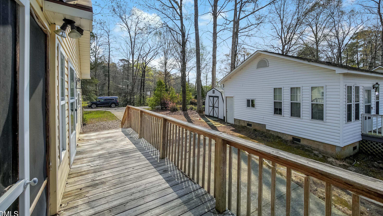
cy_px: 95
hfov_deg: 103.0
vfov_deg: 70.3
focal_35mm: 15
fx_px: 152
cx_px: 193
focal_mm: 14
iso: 250
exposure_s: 1/500
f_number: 8
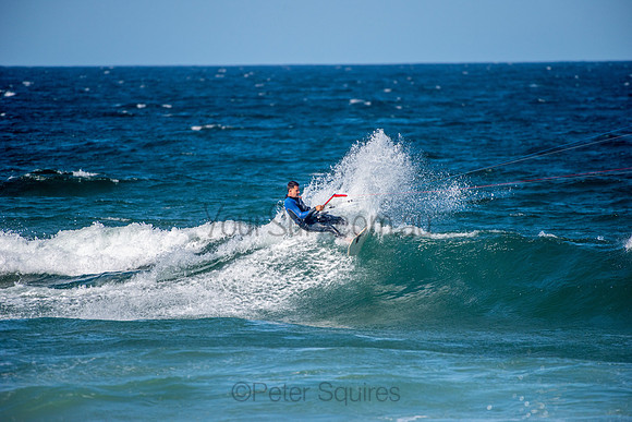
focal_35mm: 500
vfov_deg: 2.8
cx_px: 316
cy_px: 211
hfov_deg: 4.1
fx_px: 8779
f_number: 5.6
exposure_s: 1/4000
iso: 250
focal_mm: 500
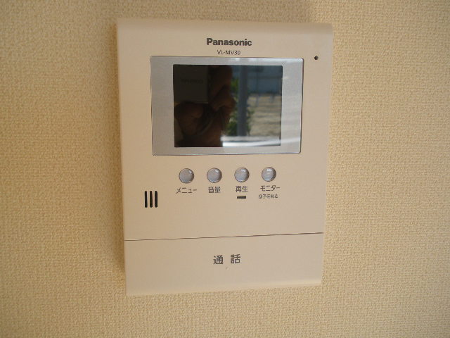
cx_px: 225
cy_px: 169
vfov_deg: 39.7
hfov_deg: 51.4
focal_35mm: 36
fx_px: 468
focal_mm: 6.3
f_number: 3.5
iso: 64
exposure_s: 1/112
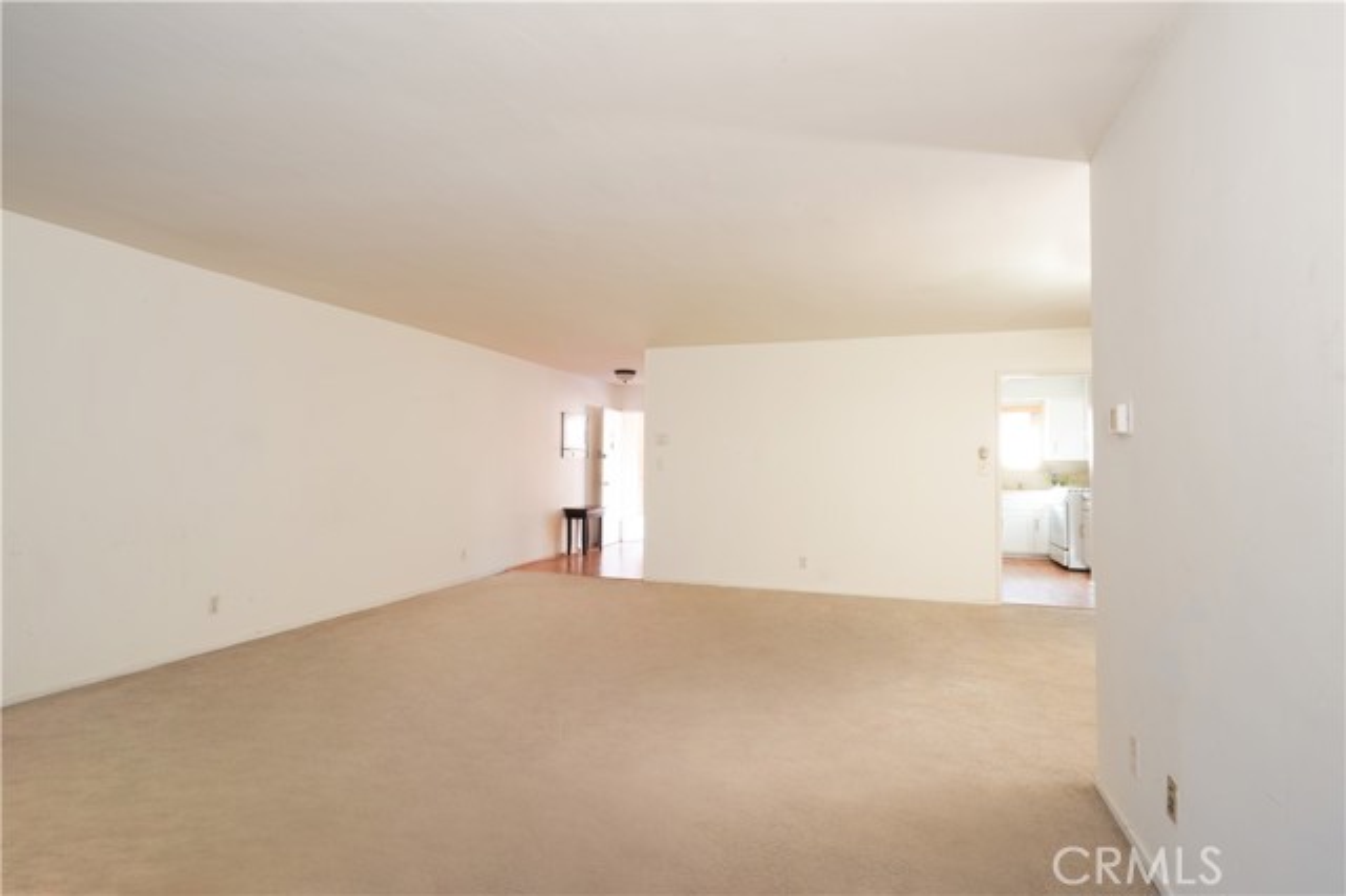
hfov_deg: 90.0
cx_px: 673
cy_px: 448
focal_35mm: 18
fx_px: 673
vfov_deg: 67.3
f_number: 22
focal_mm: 18
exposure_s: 8
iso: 100
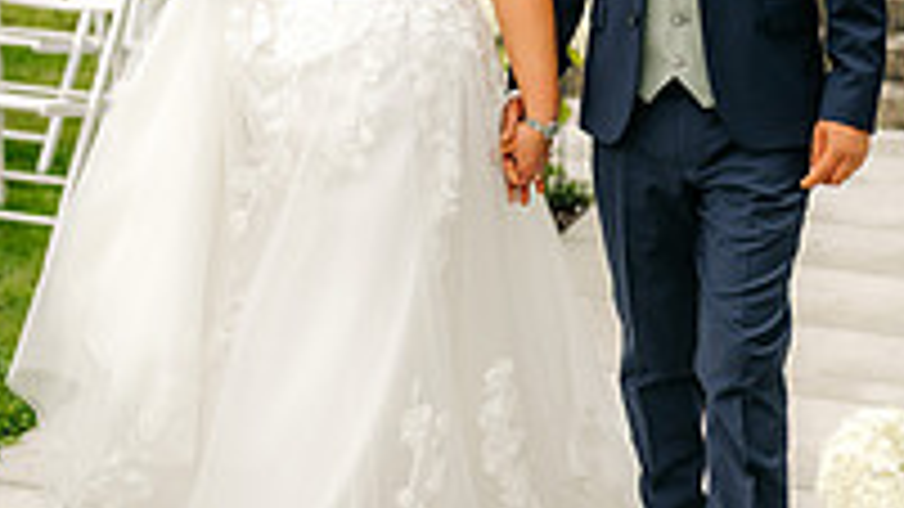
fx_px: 1965
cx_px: 396
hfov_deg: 25.9
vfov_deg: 14.2
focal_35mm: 82
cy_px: -130
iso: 100
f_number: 1.4
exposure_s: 1/4000
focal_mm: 35
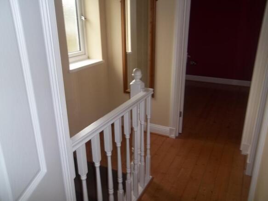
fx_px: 217
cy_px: 100
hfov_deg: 63.5
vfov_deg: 49.7
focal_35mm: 28
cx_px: 134
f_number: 3.5
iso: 64
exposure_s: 1/30
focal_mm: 5.05
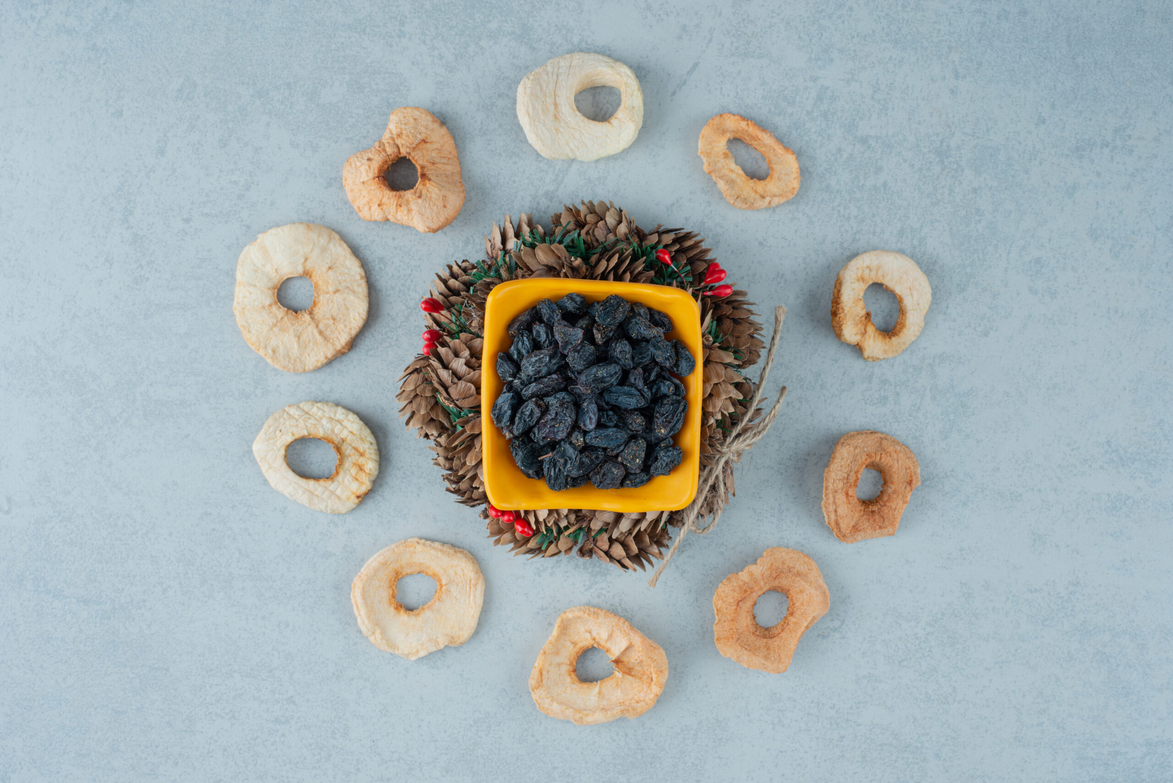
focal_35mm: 50
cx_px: 586
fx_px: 1630
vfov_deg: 27.0
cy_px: 392
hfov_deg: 39.6
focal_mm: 50
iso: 320
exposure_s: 1/100
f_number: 10
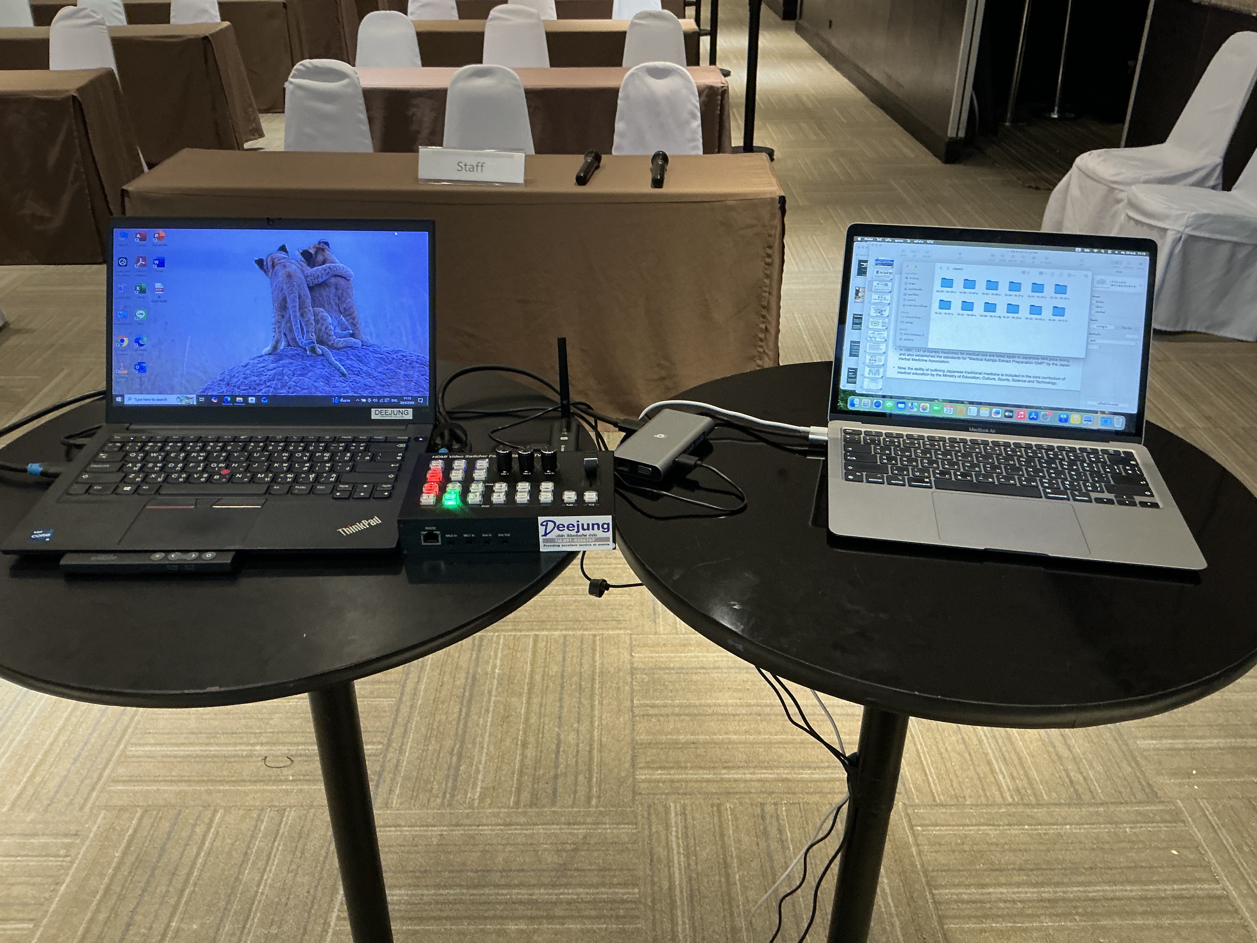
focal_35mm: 28
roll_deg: +0.6
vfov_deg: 49.7
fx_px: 1017
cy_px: 472
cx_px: 628
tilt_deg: -29.0
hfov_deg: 63.4
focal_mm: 3
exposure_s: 1/40
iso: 200
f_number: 1.8
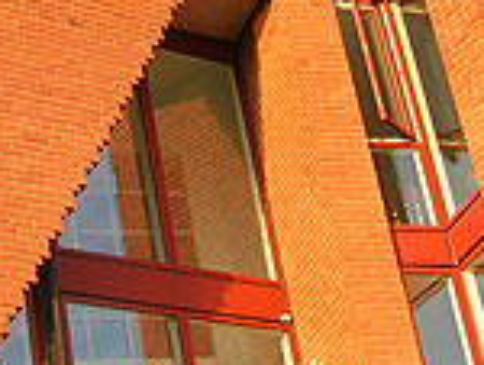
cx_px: 116
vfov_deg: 14.5
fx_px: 1428
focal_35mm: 102
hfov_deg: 19.1
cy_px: 178
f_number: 4.9
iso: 50
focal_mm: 5.7
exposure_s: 1/60.2
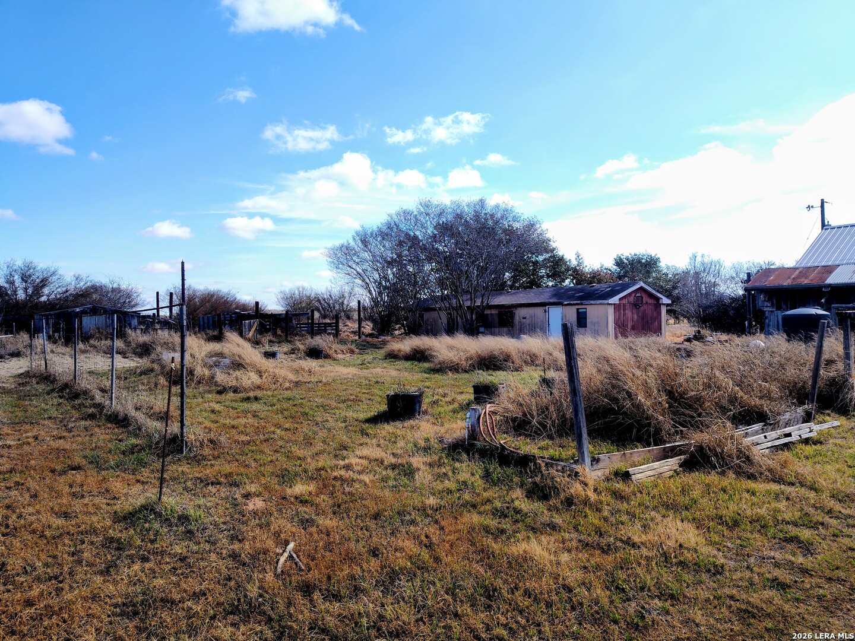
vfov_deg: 58.9
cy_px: 320
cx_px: 428
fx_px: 568
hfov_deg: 73.9
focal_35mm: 23
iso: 100
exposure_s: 1/1168
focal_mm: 5.56
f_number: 1.8
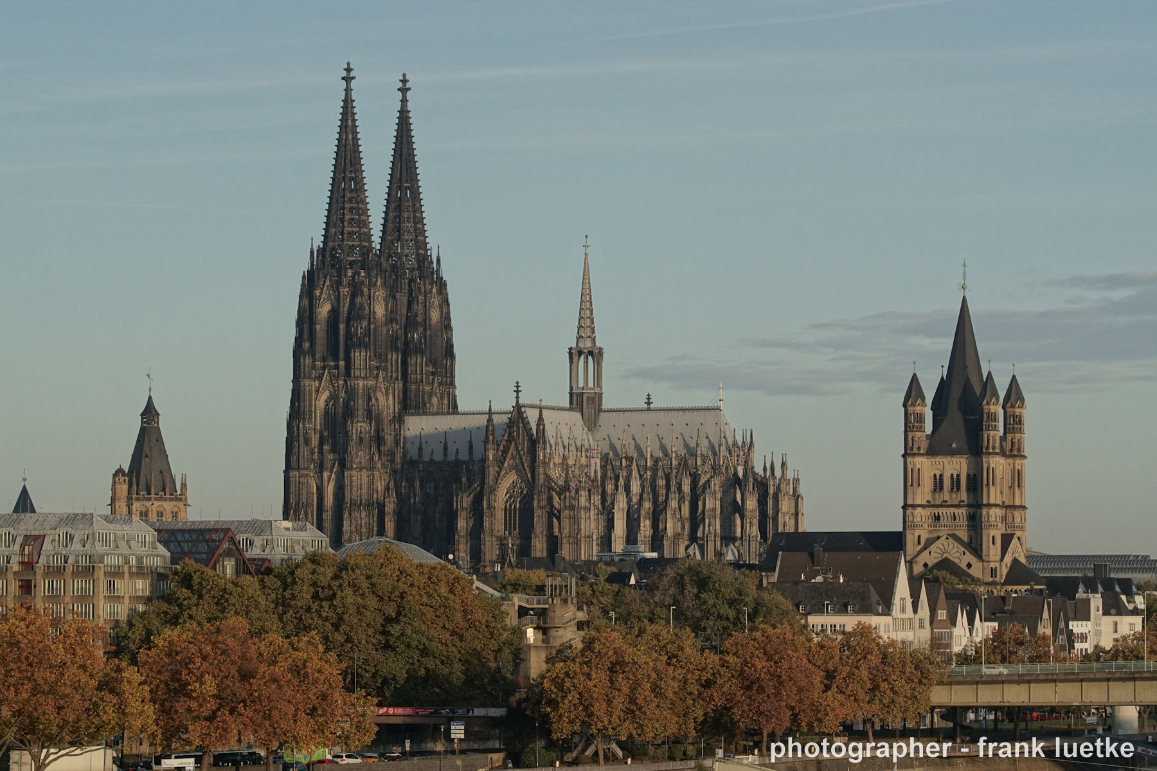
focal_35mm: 150
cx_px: 578
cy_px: 386
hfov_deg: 13.7
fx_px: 4820
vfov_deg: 9.1
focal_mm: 100
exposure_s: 1/800
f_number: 8
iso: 400
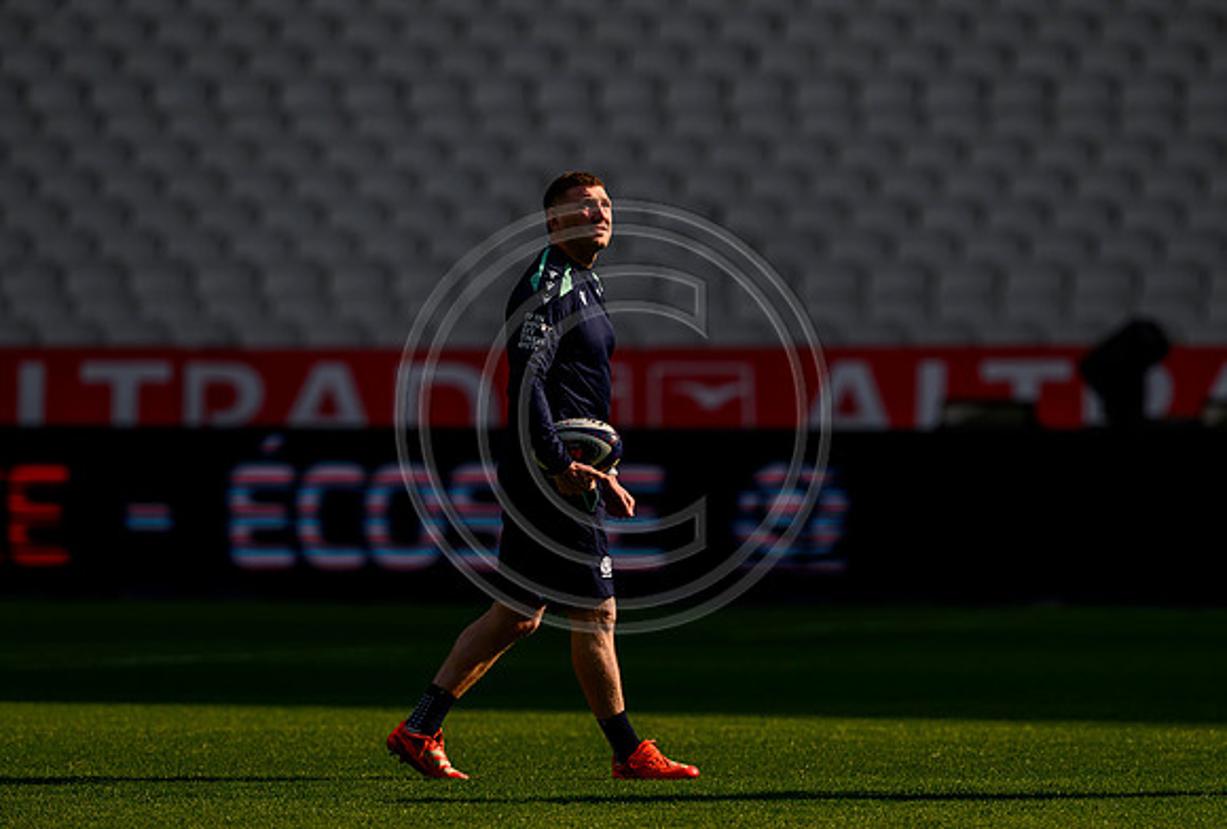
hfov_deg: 4.7
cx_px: 631
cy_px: 409
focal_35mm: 438
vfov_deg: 3.2
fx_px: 14995
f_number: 4
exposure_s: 1/5000
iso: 800
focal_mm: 400
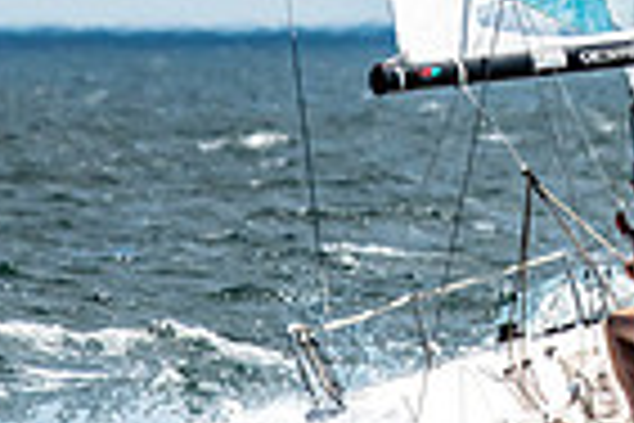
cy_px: -250
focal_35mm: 1850
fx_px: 32578
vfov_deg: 0.7
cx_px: 621
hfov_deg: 1.1
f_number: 5.6
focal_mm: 300
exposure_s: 1/5000
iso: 500
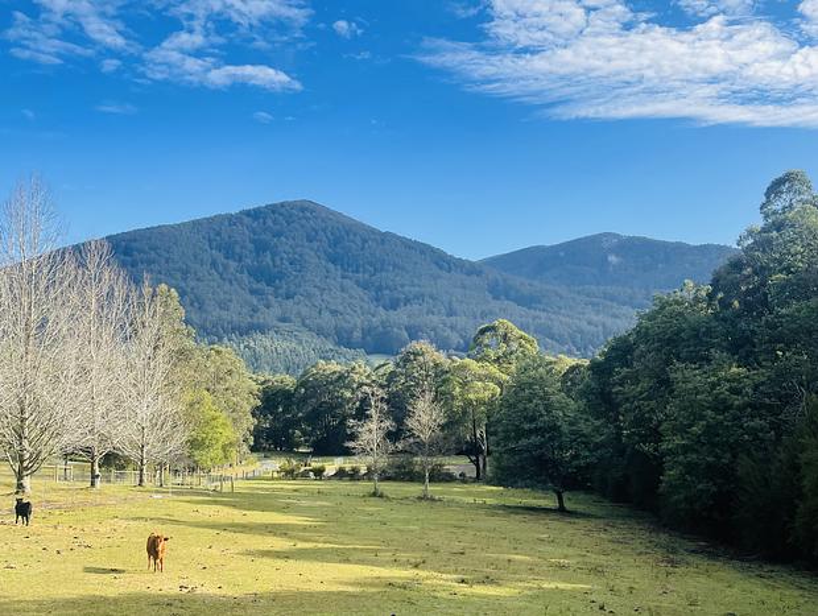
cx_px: 409
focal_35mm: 26
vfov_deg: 53.2
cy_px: 308
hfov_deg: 67.2
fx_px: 615
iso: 32
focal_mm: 4.2
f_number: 1.6
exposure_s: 1/2212
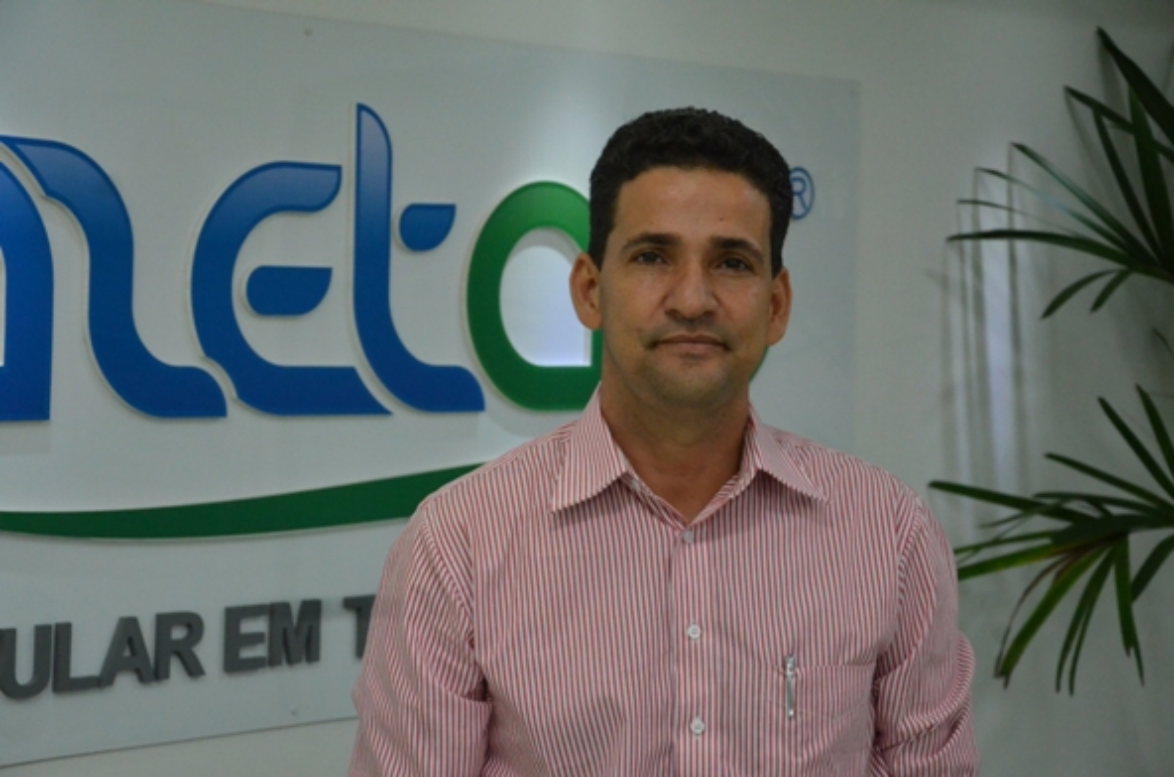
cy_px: 388
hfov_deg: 23.4
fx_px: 2831
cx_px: 587
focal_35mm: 87
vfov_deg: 15.6
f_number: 5
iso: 3200
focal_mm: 58
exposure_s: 1/400
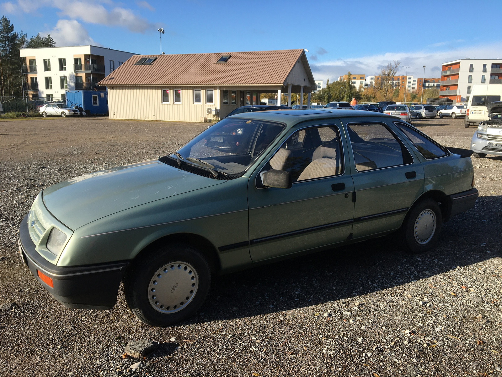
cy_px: 188
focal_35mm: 29
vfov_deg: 48.2
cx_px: 251
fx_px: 421
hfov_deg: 61.7
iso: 25
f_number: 2.2
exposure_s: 1/1261
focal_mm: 4.15
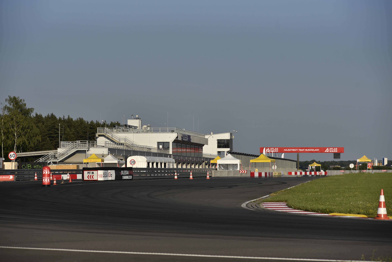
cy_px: 131
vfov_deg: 12.5
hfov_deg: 18.6
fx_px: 1198
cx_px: 196
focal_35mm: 110
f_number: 5
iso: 320
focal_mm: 110
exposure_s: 1/4000
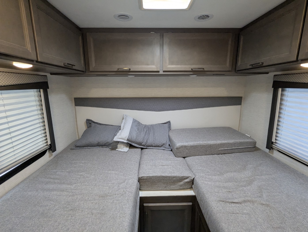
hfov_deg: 94.4
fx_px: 143
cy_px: 116
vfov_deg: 78.2
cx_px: 154
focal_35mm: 16
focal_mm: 2.35
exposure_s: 1/154
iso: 304
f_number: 2.2
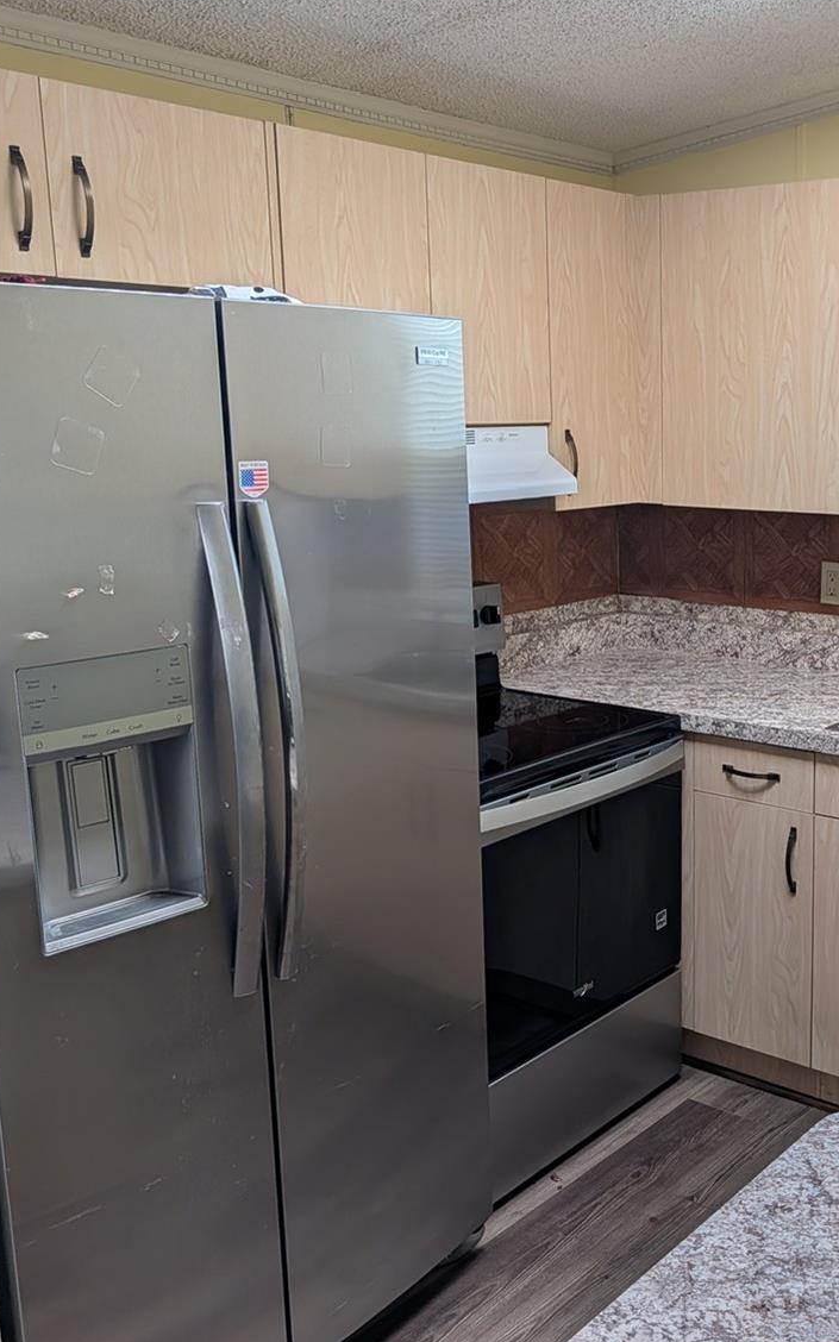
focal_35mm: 36
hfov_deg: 33.8
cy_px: 659
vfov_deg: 54.0
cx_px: 721
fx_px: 1317
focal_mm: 6.9
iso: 51
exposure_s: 1/116
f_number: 1.68
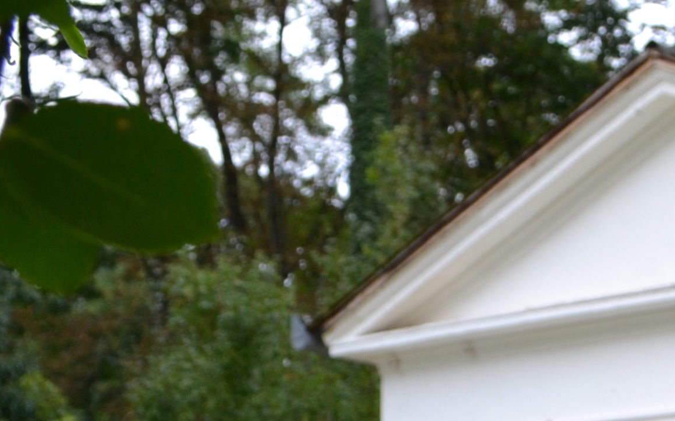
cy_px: 795
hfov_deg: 17.5
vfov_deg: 11.0
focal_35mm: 110
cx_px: 936
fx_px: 2023
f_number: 5.6
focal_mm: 18
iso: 200
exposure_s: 1/125
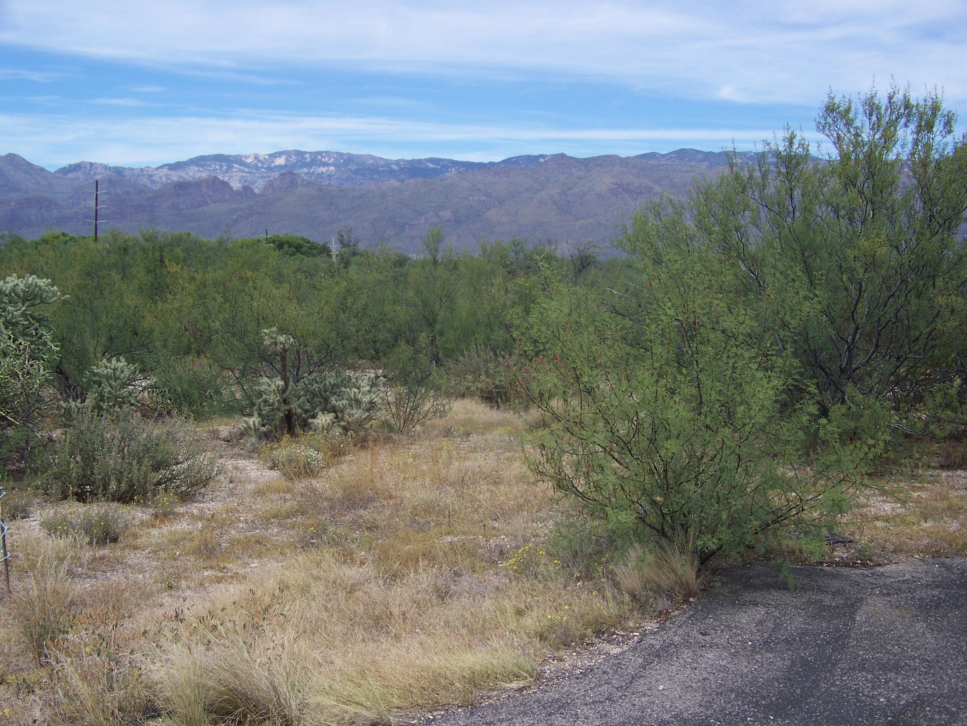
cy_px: 363
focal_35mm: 49
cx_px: 484
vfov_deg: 29.7
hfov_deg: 38.9
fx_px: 1369
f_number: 2.8
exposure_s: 1/800
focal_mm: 7.6
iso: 64
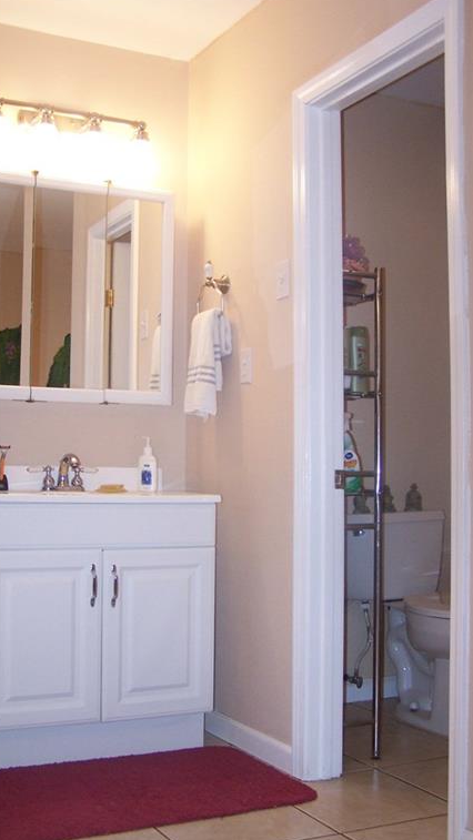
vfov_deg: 48.4
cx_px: 161
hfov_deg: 28.2
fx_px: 936
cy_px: 418
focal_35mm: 42
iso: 140
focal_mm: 6.3
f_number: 2.8
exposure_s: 1/60
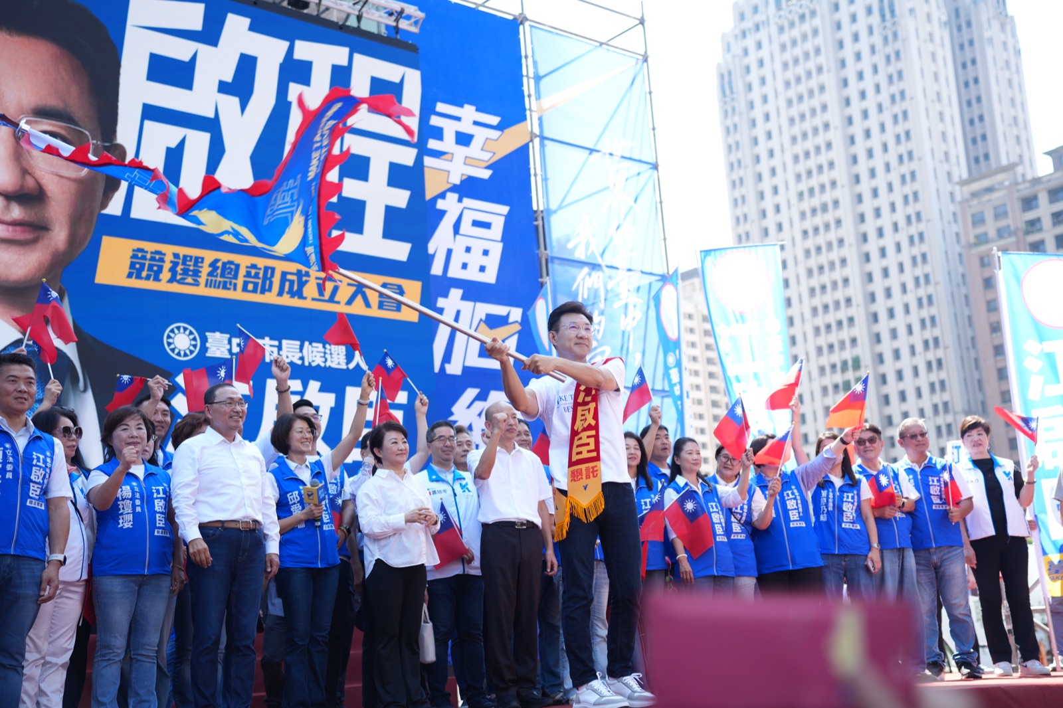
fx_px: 1446
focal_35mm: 49
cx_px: 532
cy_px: 354
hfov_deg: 40.4
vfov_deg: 27.5
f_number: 2.8
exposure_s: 1/400
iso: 160
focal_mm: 49
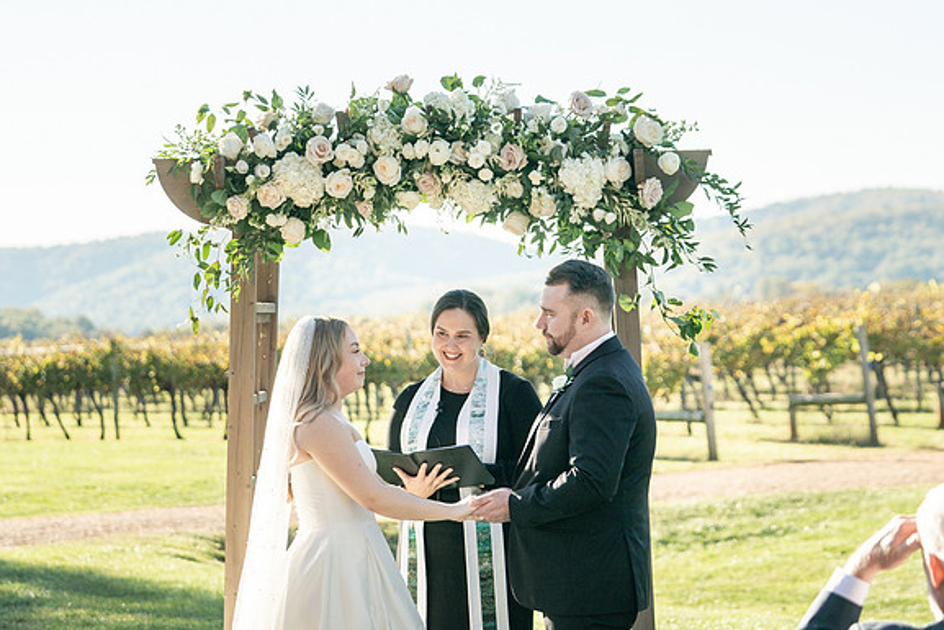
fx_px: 2728
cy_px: 252
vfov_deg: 13.2
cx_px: 499
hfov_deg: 19.6
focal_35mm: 104
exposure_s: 1/640
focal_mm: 84
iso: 100
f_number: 4
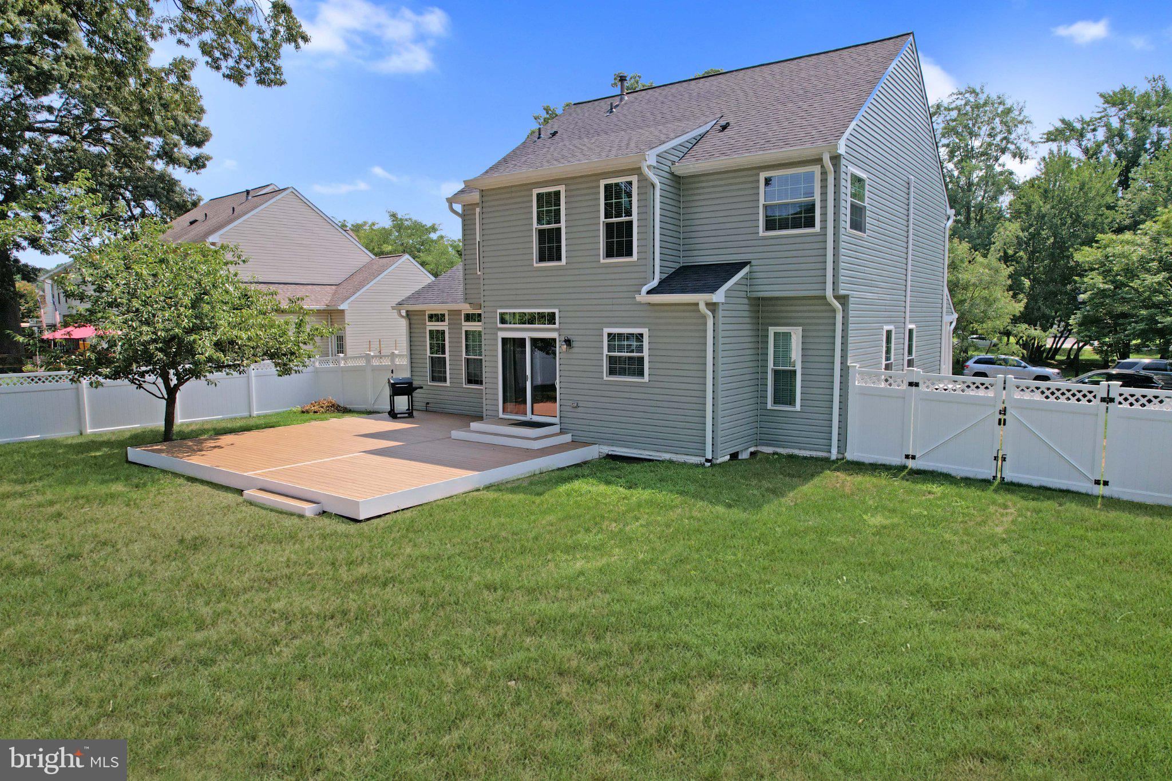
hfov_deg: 78.6
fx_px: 716
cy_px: 390
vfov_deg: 57.2
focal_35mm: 22
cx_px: 586
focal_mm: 8.38
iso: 100
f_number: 2.8
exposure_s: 1/1600
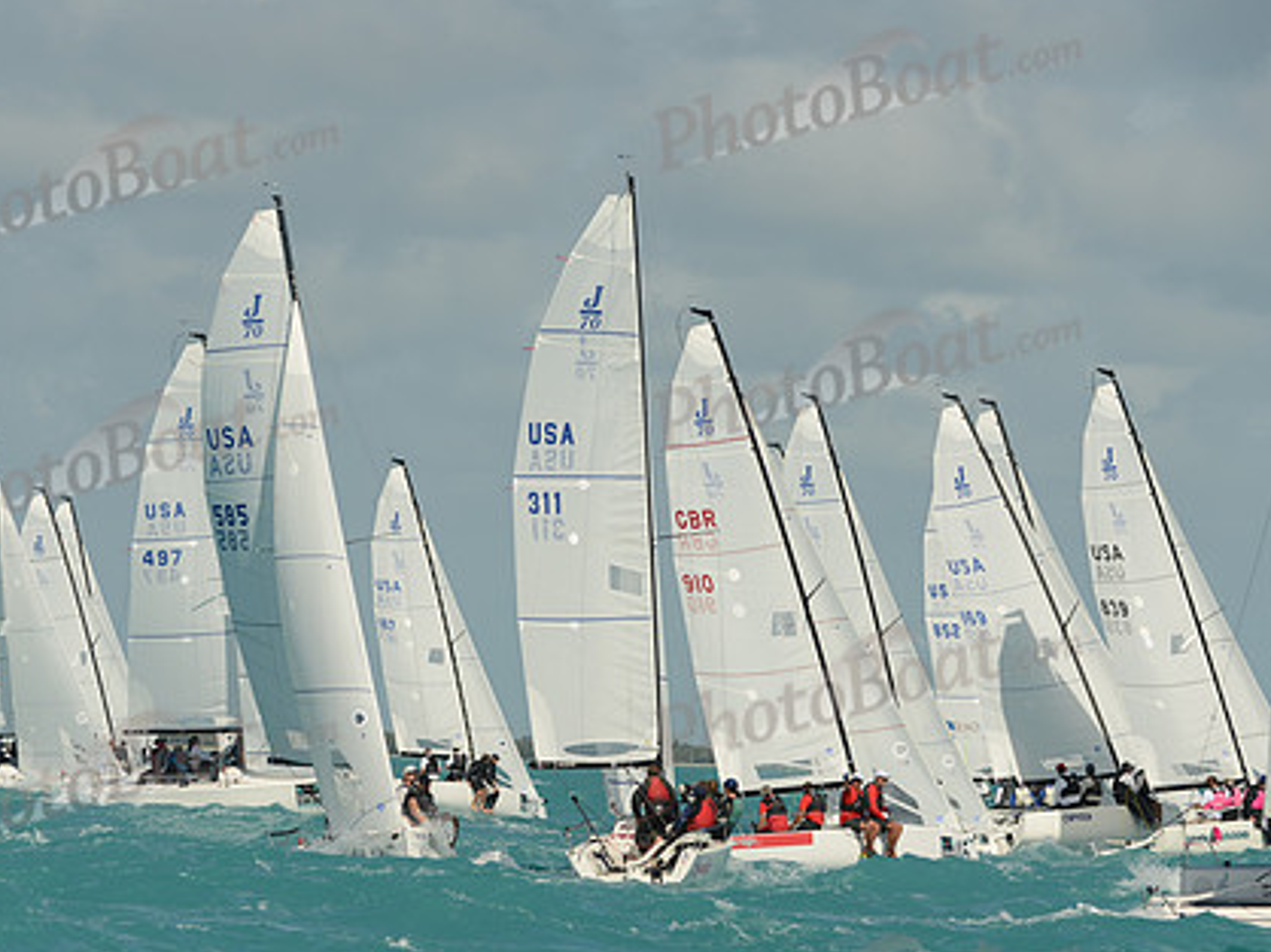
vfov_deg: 5.6
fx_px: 9798
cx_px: 499
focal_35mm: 267
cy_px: 573
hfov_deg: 7.4
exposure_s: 1/2000
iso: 200
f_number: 5.6
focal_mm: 200
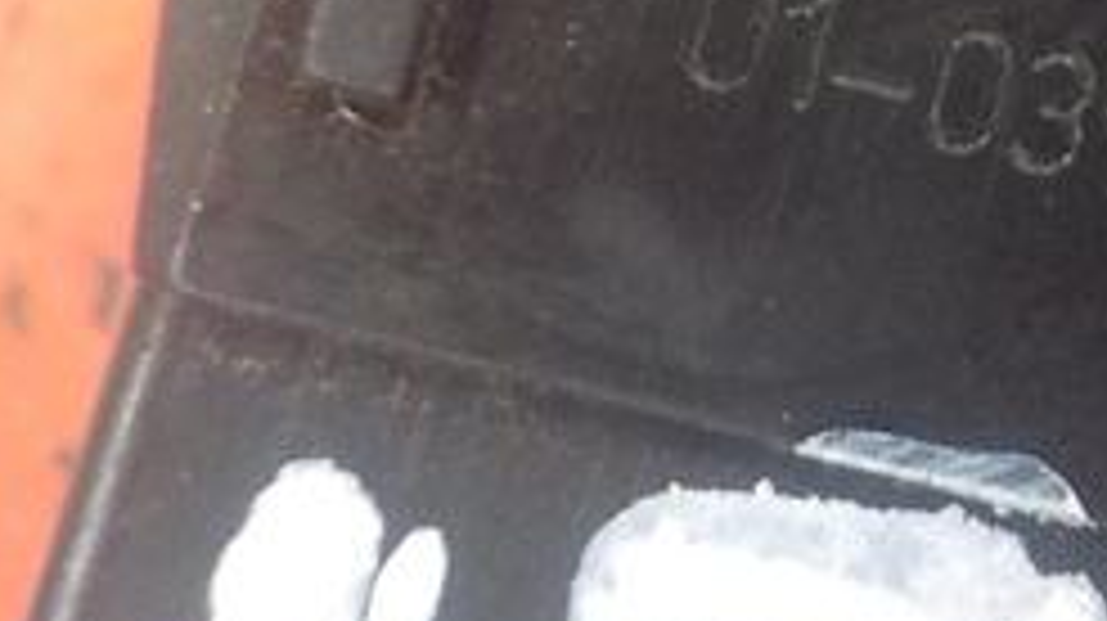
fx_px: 2493
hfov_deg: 23.8
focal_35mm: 85
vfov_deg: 13.4
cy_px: -320
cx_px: 1143
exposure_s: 1/13
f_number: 3.3
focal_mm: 4.1
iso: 400
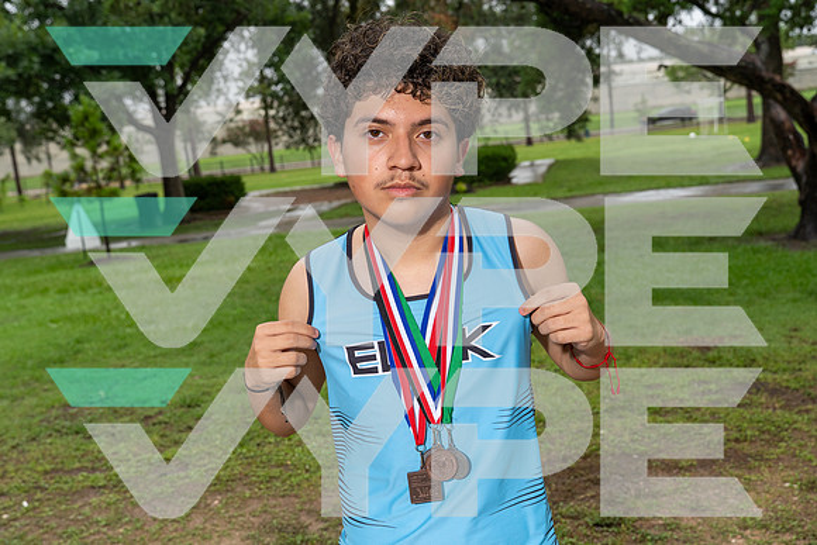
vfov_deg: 31.1
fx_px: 978
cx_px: 391
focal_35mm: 43
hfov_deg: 45.3
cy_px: 271
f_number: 6.3
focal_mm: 41
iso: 500
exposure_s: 1/250
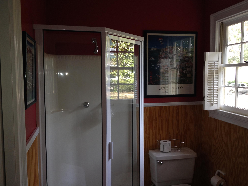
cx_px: 124
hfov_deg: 52.6
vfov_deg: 40.7
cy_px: 93
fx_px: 251
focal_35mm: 35
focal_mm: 4.28
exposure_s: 1/29
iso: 50
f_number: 2.4
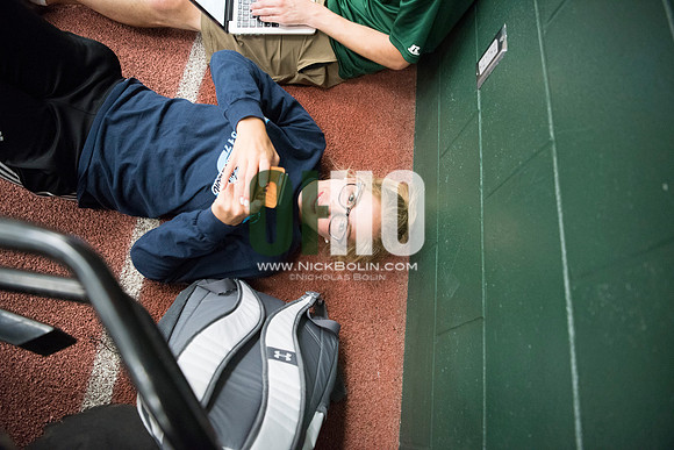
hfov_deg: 73.7
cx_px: 337
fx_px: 449
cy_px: 225
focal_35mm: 24
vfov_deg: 53.2
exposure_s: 1/100
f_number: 3.2
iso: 3200
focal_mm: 24
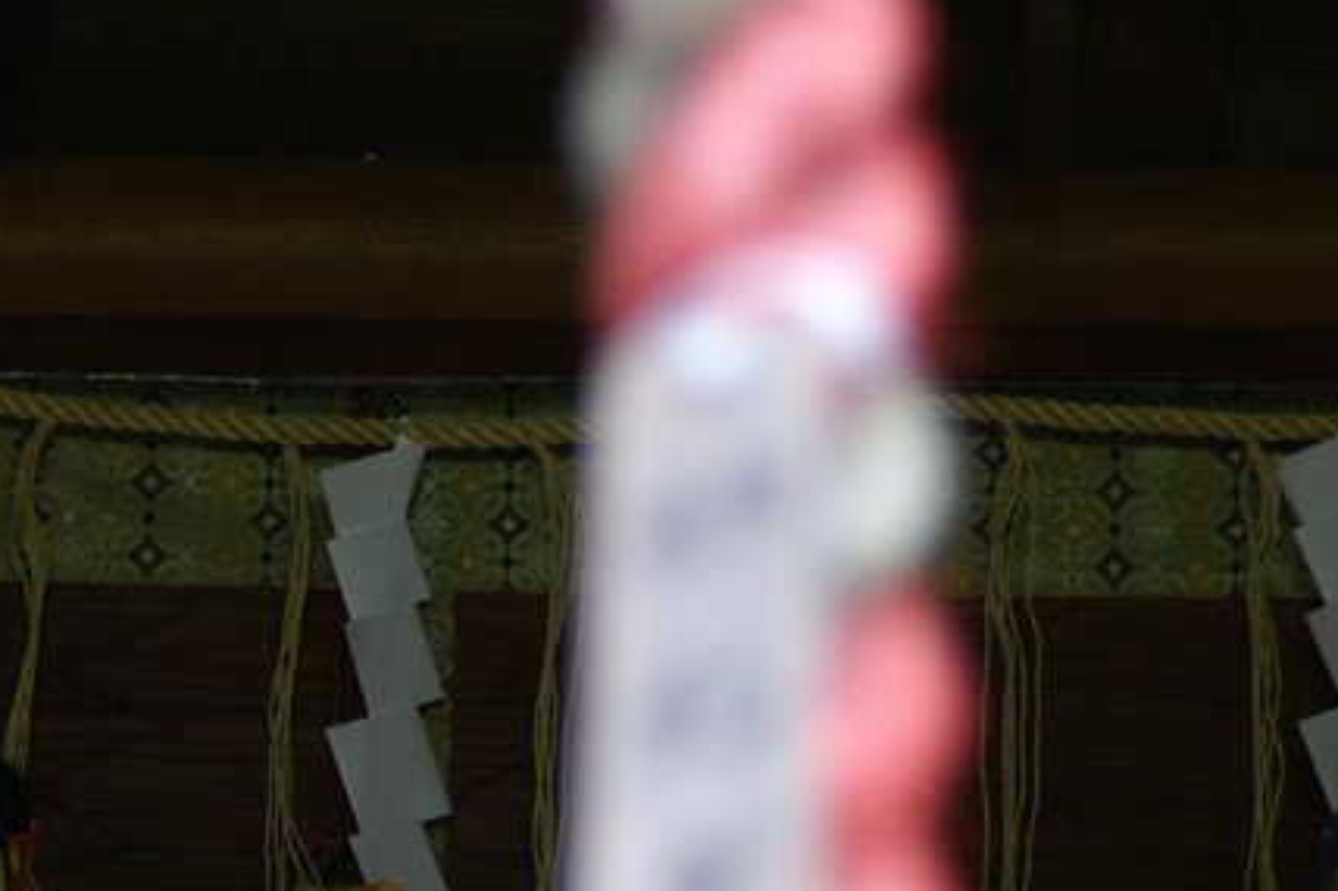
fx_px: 12000
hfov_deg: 6.4
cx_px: -41
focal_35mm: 323
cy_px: 908
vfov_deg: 4.2
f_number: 4.5
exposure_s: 1/80
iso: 400
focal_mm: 90
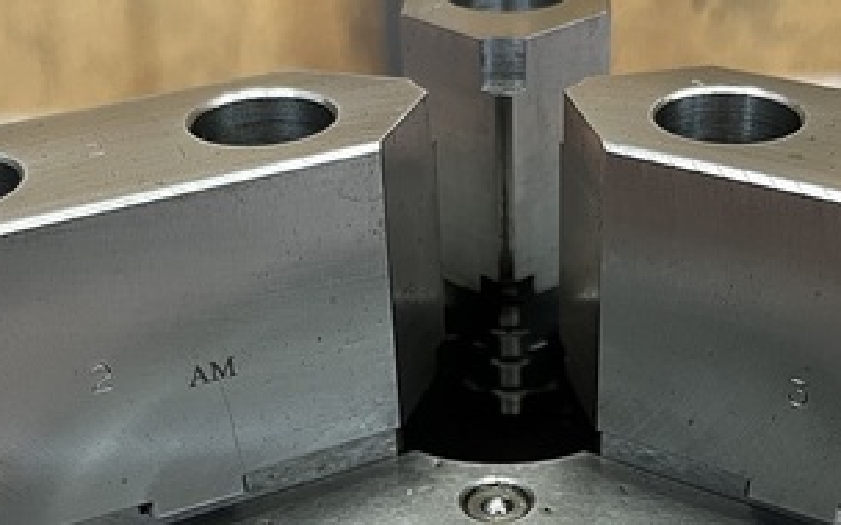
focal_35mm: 58
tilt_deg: -38.6
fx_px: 1329
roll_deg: +2.0
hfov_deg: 35.0
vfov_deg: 21.6
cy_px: 525
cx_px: 495
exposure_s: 1/60
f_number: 1.6
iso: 160
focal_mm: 5.1
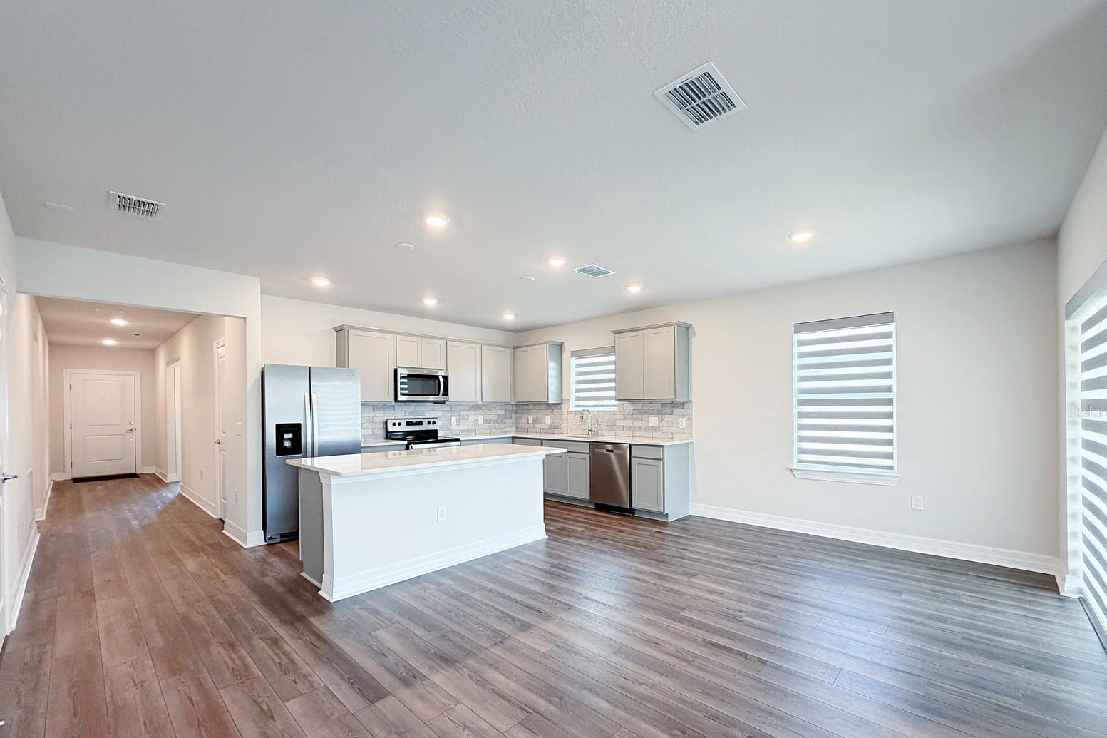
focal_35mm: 15
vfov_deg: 77.0
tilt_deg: -0.4
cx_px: 564
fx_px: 461
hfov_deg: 100.4
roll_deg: +0.4
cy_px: 411
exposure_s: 1/120
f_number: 2.2
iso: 320
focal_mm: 2.22
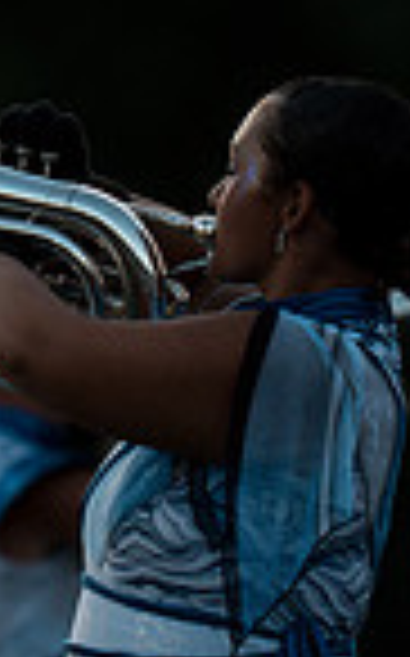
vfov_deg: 1.3
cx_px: -843
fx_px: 29074
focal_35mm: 1623
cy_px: 214
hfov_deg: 0.8
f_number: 2.8
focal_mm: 400
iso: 320
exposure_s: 1/500
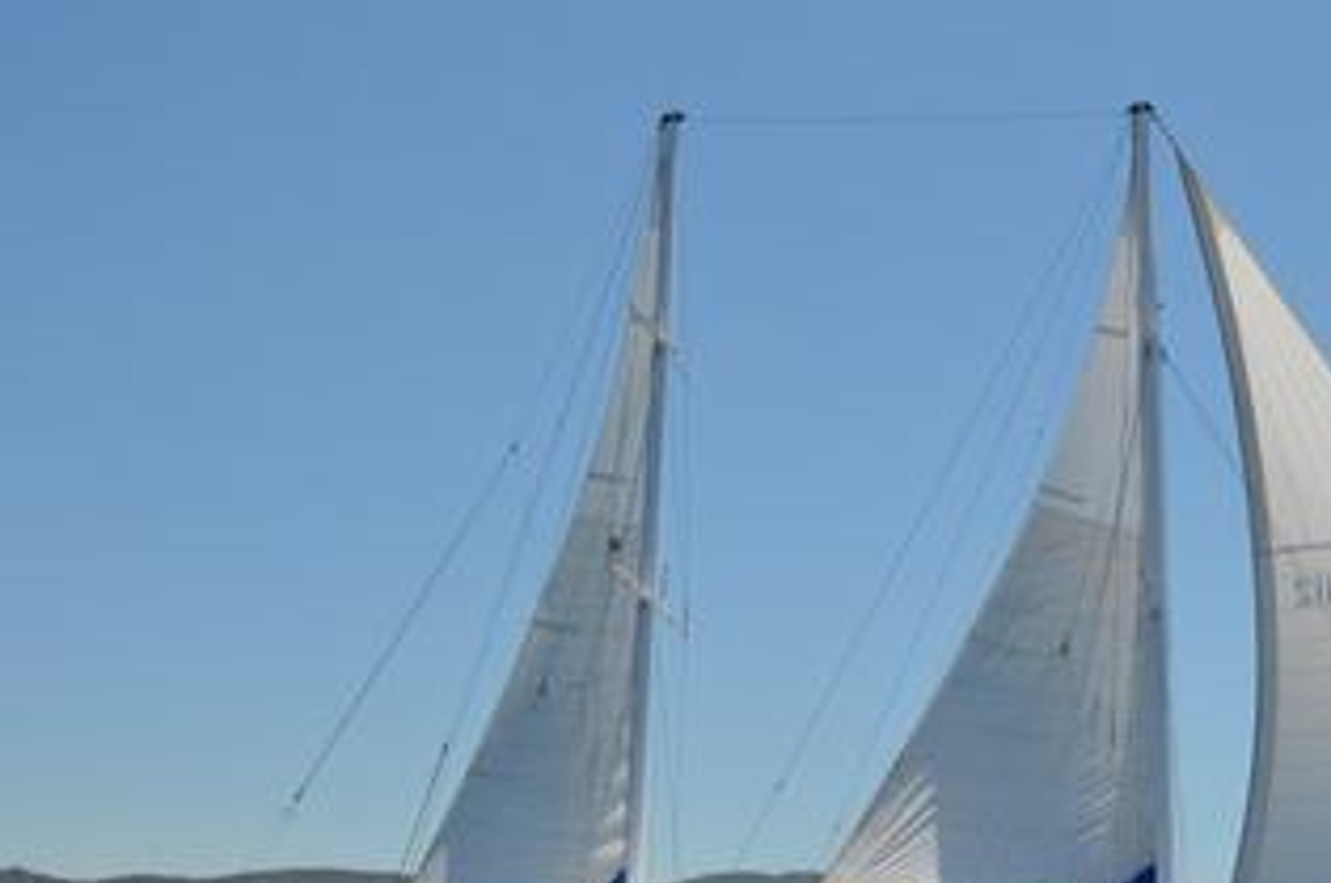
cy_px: 602
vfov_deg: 21.7
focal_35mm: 62
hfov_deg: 31.9
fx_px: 2289
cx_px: 985
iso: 100
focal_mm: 26
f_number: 9
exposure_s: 1/320
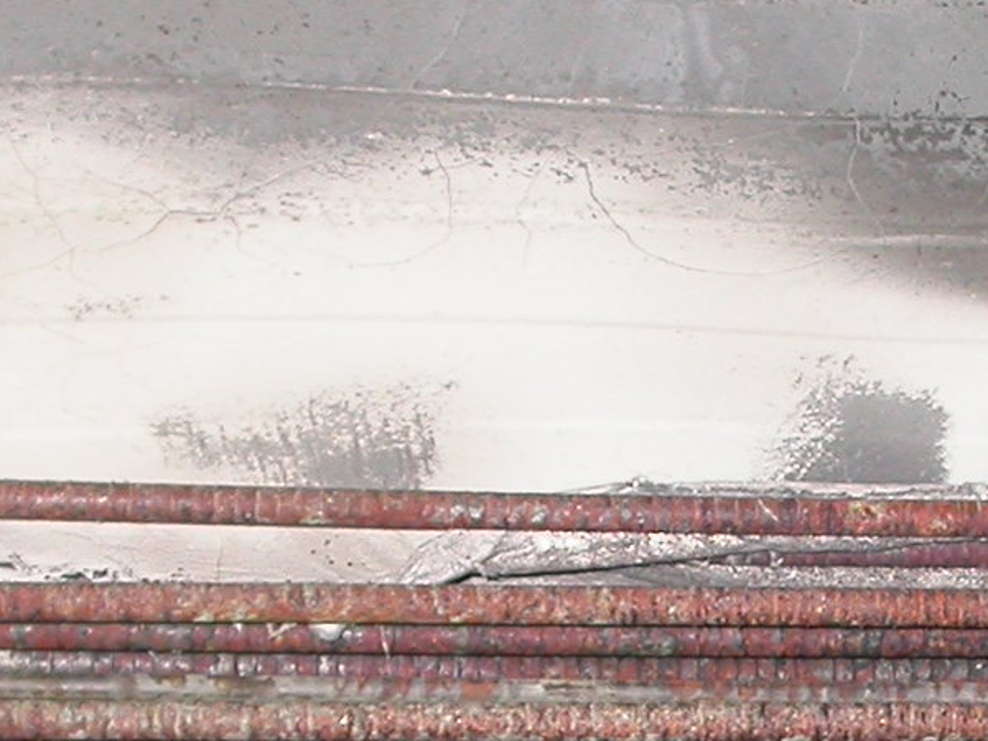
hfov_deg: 13.6
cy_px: 864
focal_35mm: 144
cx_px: 818
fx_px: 4110
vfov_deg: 10.2
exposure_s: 1/60
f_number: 2.6
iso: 100
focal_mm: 7.85
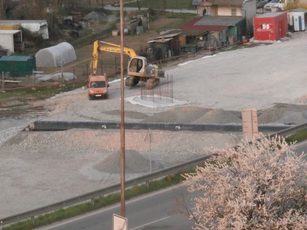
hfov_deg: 9.9
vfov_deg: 7.4
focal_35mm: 200
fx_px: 1774
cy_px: 115
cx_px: 154
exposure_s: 1/200
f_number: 5.8
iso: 800
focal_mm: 35.34
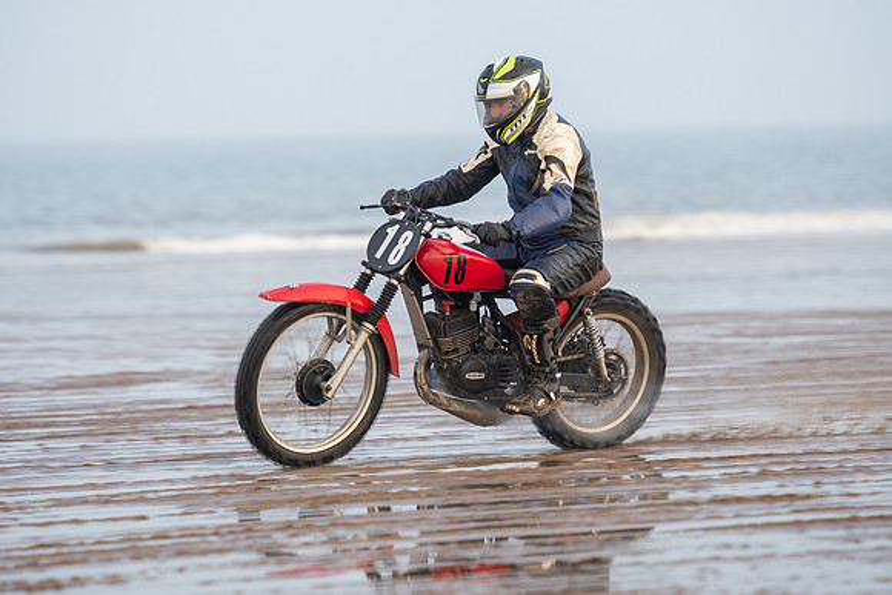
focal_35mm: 232
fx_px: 5762
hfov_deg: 8.9
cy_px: 298
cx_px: 446
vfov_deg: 5.9
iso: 200
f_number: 2.8
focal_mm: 155
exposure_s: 1/400
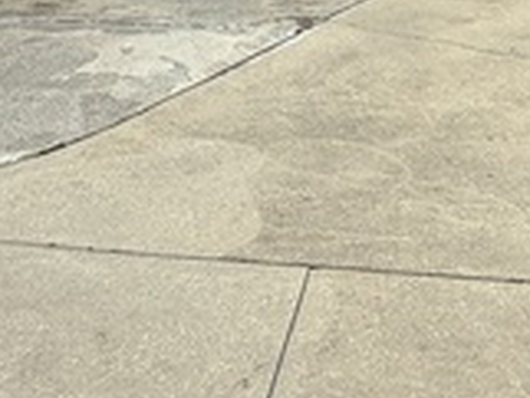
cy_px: -118
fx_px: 889
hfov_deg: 33.2
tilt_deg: -6.4
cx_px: 305
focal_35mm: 58
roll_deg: +1.0
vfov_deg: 22.6
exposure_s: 1/619
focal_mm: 2.22
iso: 50
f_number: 2.2
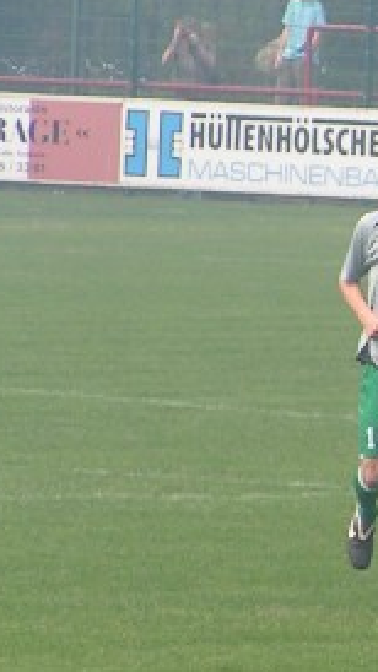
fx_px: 14032
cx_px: 790
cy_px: 204
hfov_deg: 1.5
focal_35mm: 787
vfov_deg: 2.7
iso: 50
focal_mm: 37.8
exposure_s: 1/400
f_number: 5
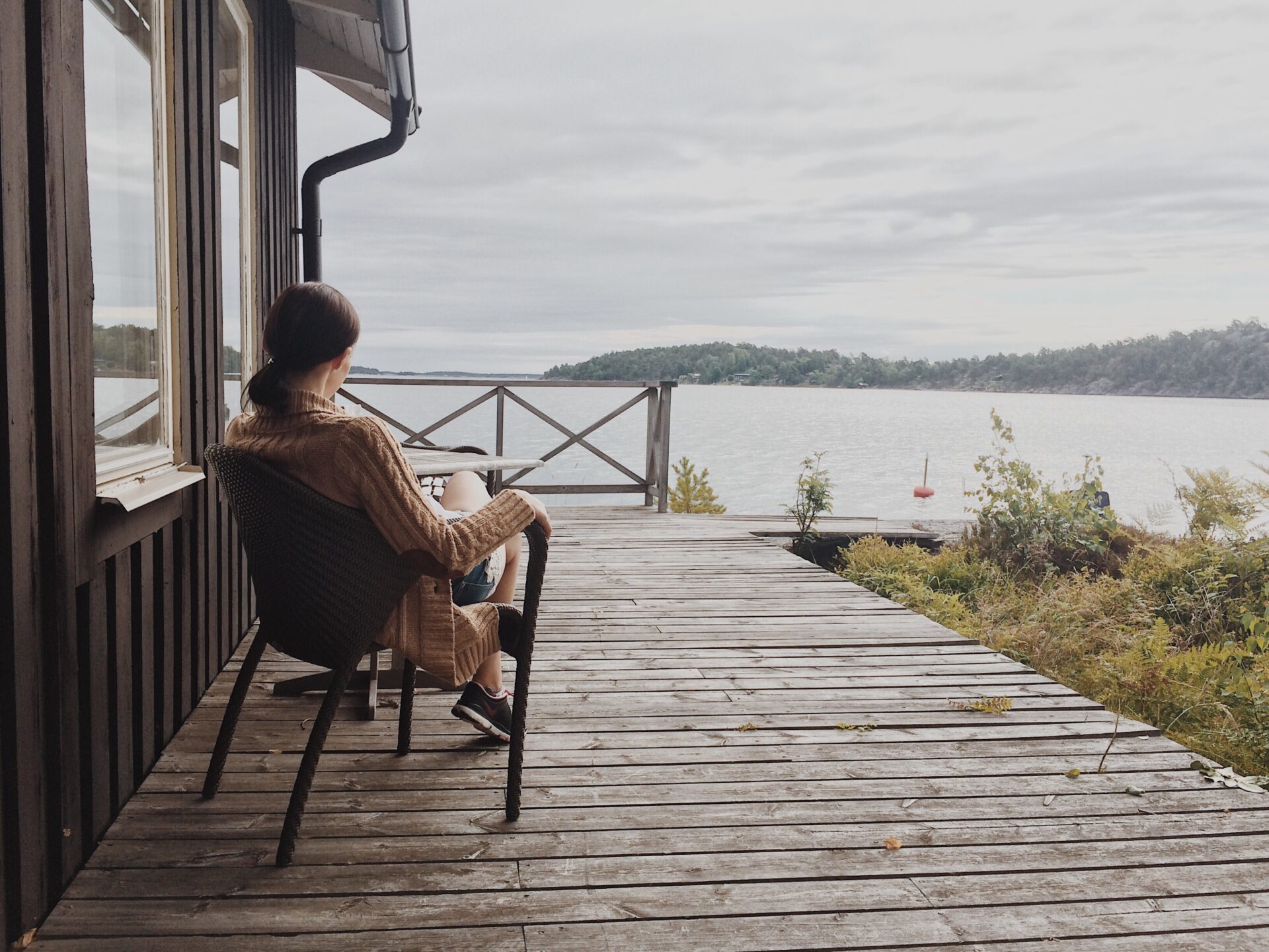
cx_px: 634
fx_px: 1063
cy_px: 476
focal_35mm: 29
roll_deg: -0.9
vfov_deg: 48.2
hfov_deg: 61.7
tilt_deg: -3.7
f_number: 2.2
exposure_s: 1/933
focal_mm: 4.15
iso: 32
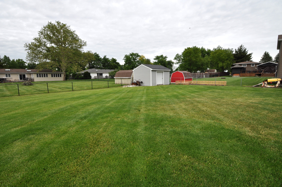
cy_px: 94
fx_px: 135
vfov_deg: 69.5
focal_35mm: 17
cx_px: 141
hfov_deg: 92.5
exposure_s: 1/200
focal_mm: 11.5
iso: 200
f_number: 11
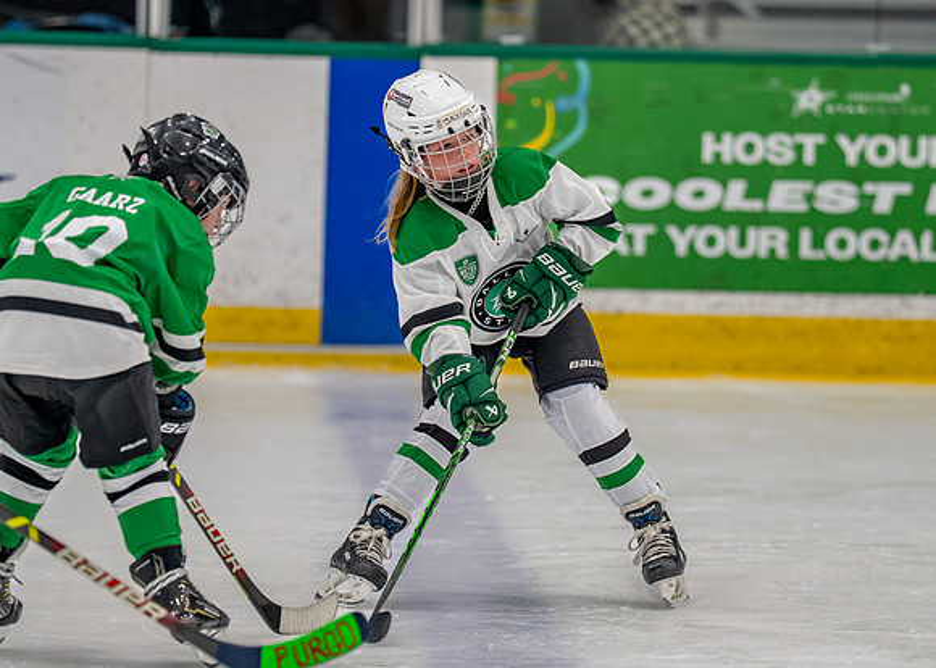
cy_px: 327
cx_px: 438
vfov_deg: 4.9
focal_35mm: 296
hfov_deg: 6.8
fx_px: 7862
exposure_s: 1/1600
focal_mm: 175
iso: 1000
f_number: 2.8
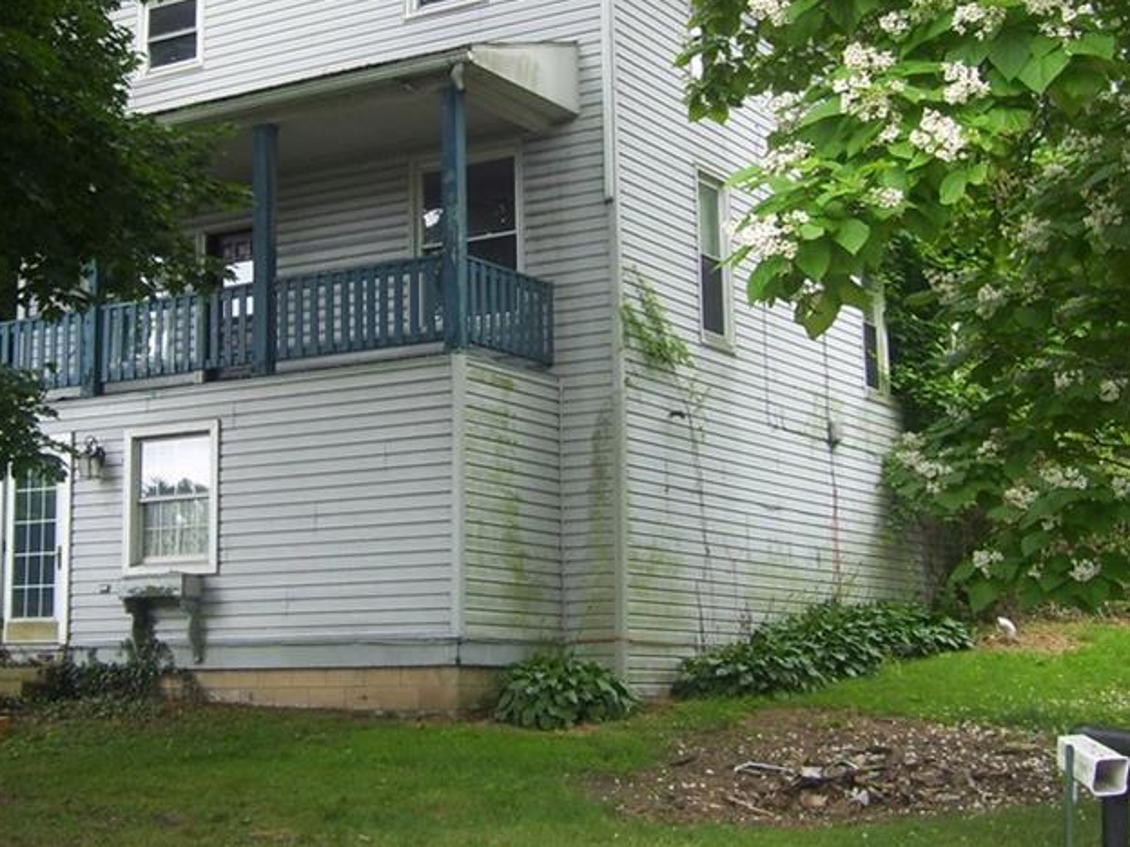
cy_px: 254
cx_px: 365
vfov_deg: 24.6
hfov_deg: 32.4
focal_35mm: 59
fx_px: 1926
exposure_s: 1/160
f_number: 2.7
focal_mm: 6
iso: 80
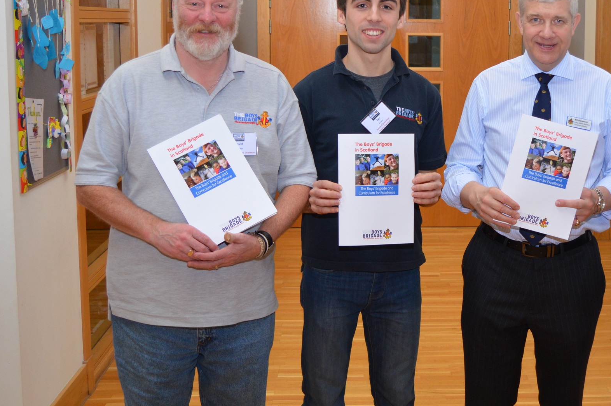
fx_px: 1051
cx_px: 424
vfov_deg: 21.8
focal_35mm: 62
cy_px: 165
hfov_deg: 32.0
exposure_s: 1/60
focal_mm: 24
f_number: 4
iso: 500
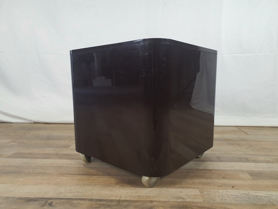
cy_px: 104
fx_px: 209
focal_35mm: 26
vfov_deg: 53.1
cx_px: 139
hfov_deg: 67.3
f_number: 2.4
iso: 320
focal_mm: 4.3
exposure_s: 1/100
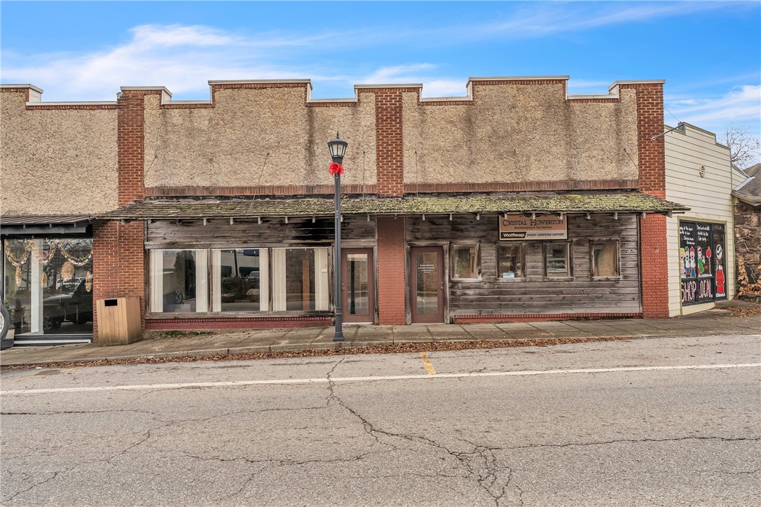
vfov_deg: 53.1
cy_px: 254
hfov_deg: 73.7
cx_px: 380
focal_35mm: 24
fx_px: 507
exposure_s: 1/100
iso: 400
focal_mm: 24
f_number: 9
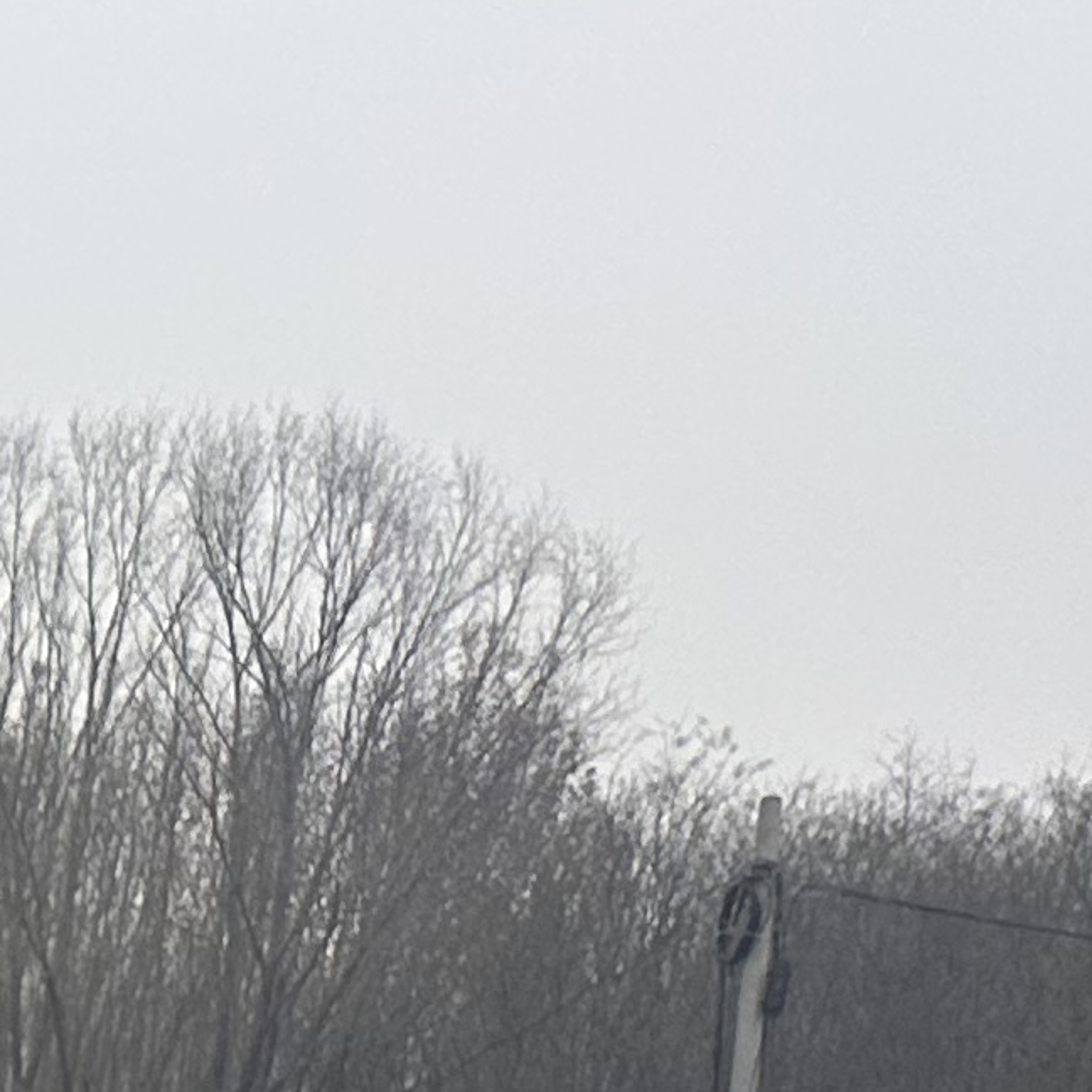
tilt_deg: -12.5
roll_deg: -0.7
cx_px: -2265
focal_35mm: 132
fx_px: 4711
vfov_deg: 11.5
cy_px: 2366
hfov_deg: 9.8
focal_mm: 6.86
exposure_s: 1/2070
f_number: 1.78
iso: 80
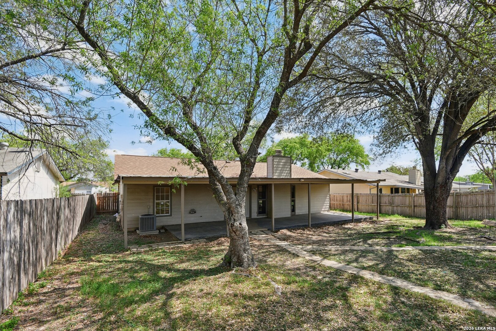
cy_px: 166
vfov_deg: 73.7
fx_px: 220
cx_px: 248
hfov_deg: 96.7
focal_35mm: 16
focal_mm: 16
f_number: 8
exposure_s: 1/160
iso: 400
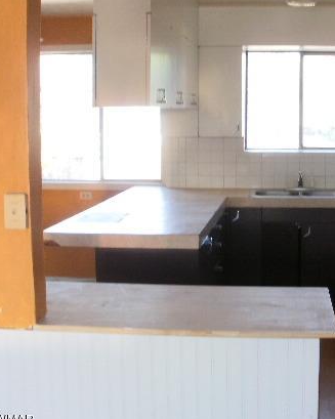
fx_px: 682
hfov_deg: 27.0
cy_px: 195
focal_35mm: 55
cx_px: 274
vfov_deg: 34.1
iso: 100
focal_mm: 6.3
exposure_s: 1/30
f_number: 3.5
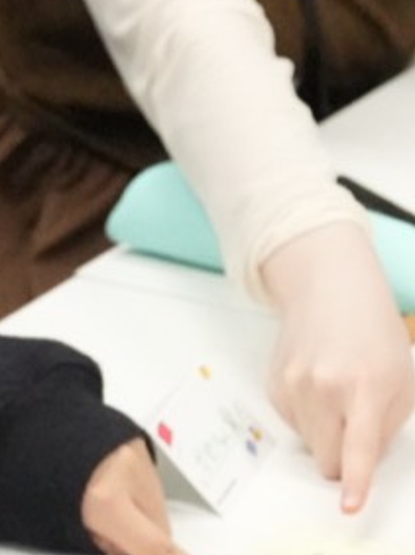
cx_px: 714
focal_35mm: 262
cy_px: 169
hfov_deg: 5.6
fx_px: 4194
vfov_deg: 7.6
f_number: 5
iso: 16000
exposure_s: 1/1000
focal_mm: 48
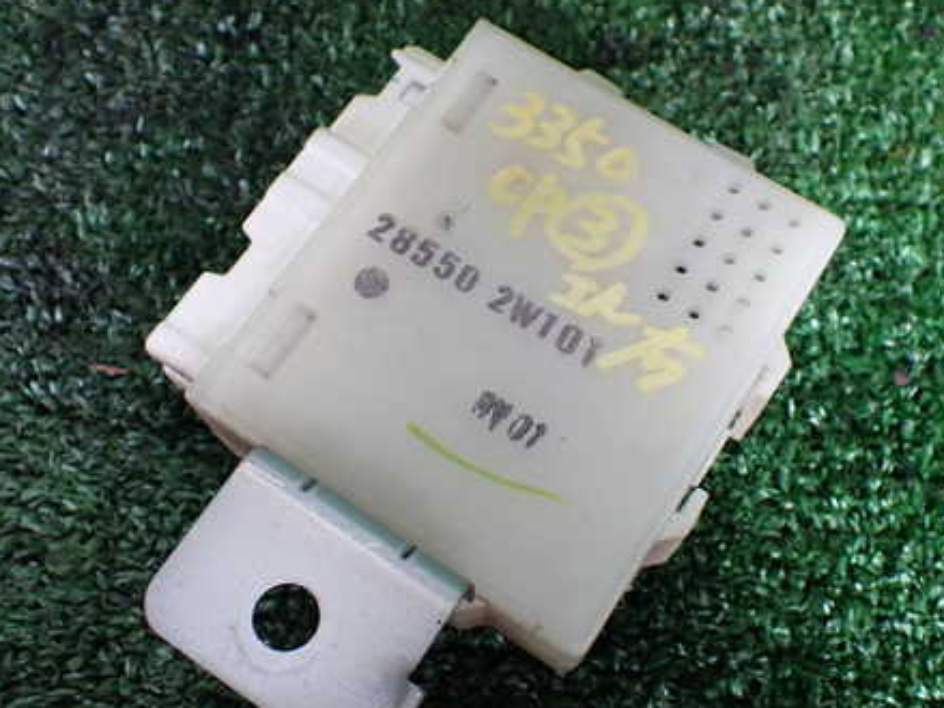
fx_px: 1118
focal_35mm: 41
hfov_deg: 45.8
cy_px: 370
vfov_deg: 35.1
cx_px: 501
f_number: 2.3
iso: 320
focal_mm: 5.4
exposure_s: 1/125
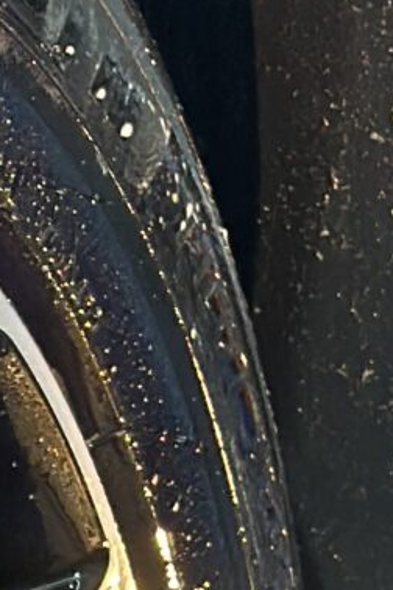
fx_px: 5534
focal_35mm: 338
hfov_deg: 4.1
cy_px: 1038
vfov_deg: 6.0
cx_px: -153
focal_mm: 6.86
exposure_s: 1/100
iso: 125
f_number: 1.78
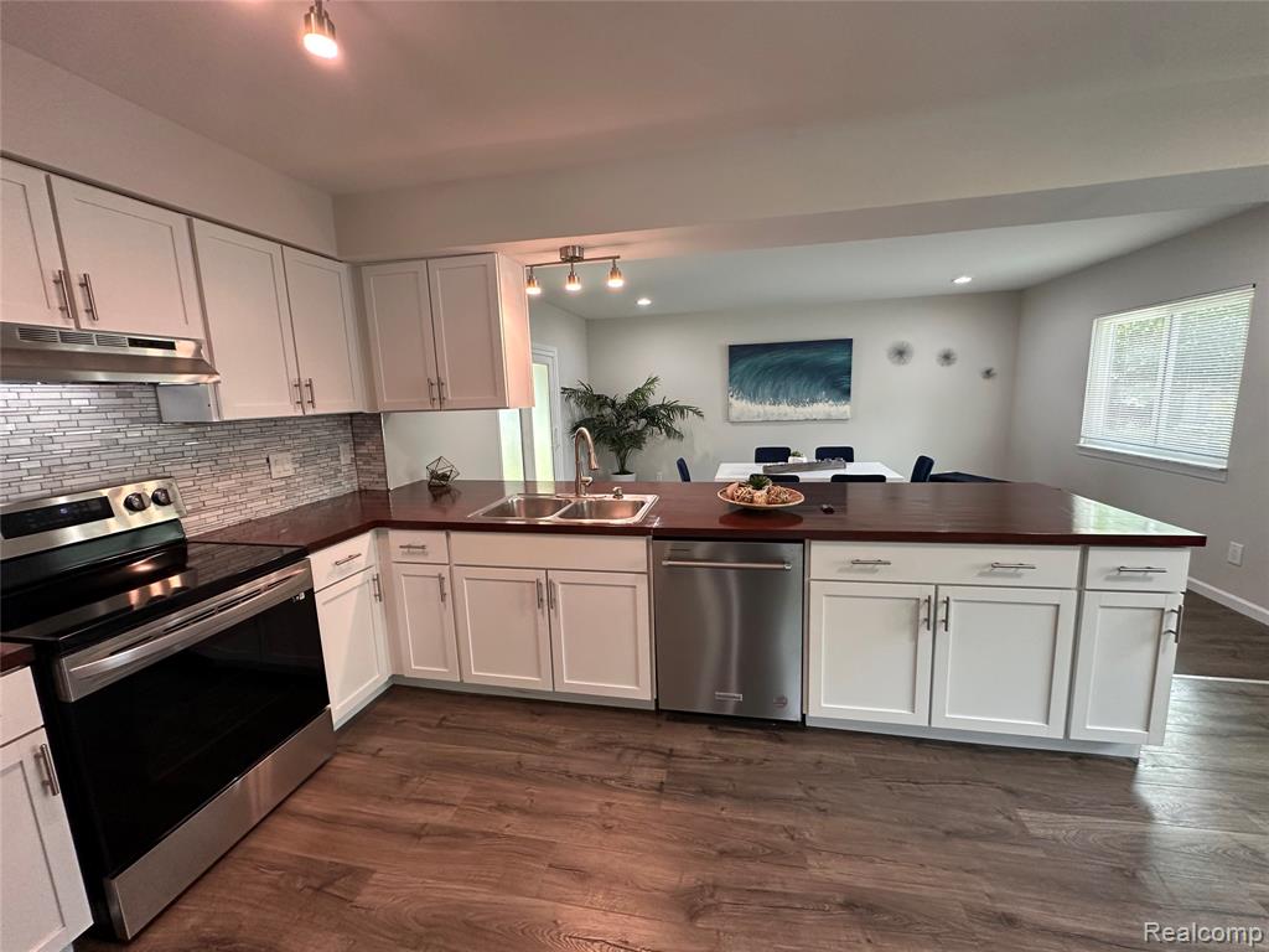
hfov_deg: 102.1
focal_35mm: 14
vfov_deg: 85.7
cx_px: 634
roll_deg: +1.8
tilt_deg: -9.6
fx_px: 513
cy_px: 476
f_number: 2.2
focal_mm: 2.22
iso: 250
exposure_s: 1/120
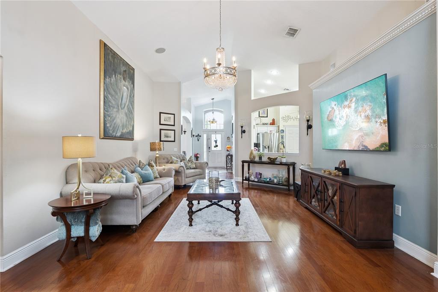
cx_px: 219
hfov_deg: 96.8
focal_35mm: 16
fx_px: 195
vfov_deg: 73.7
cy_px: 146
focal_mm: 16
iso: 800
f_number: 10
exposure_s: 1/10
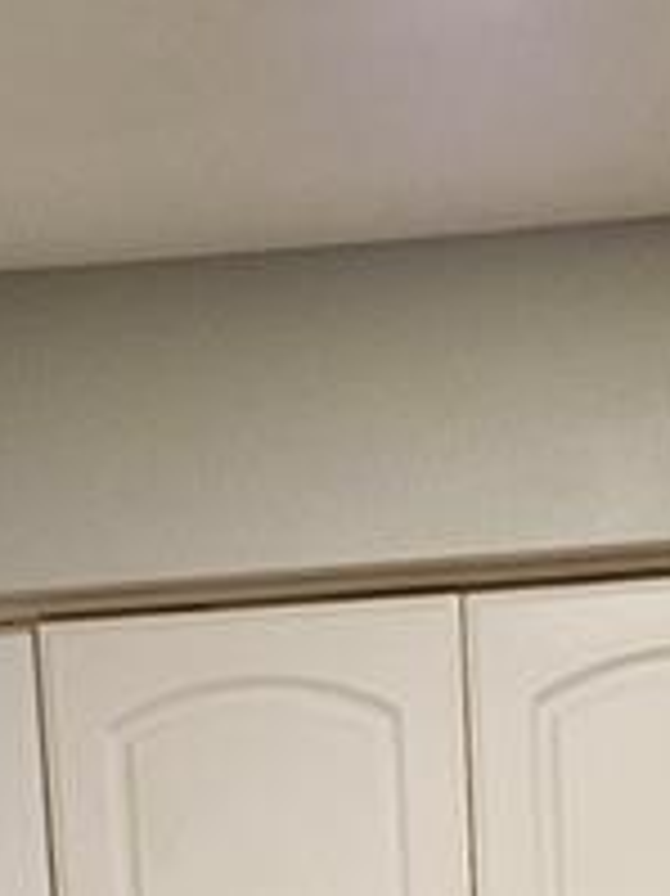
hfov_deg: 10.6
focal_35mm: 139
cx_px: 490
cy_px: 2400
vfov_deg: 11.0
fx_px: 3591
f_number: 1.8
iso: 320
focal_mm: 5.4
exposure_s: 1/120
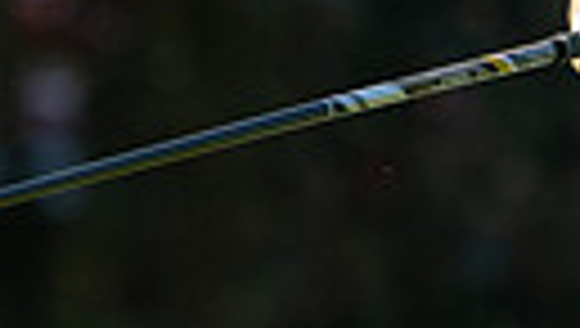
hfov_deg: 0.8
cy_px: -655
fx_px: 40244
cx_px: 323
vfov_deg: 0.5
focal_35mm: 2613
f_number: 5.6
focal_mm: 300
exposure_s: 1/800
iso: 160
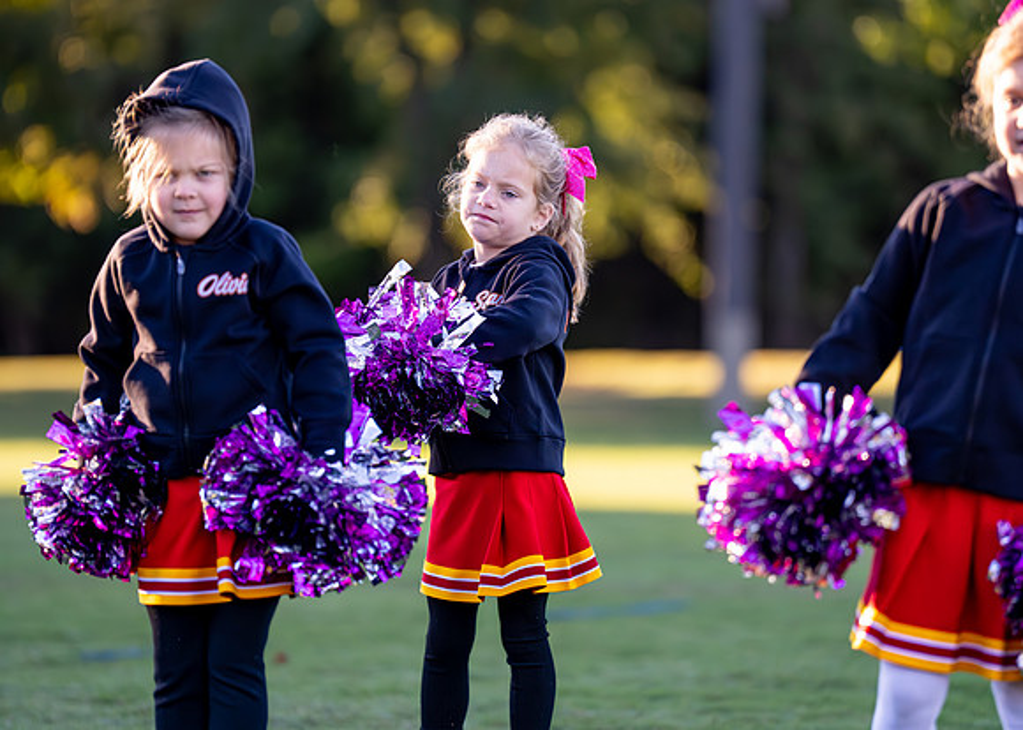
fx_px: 6990
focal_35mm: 241
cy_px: 324
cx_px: 491
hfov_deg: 8.4
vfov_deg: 6.0
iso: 1600
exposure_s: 1/3200
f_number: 2.8
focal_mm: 200
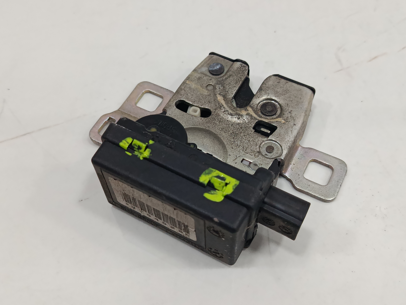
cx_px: 209
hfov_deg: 49.0
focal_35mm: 38
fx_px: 446
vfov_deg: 37.7
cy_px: 149
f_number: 1.7
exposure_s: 1/100
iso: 1026
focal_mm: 5.24
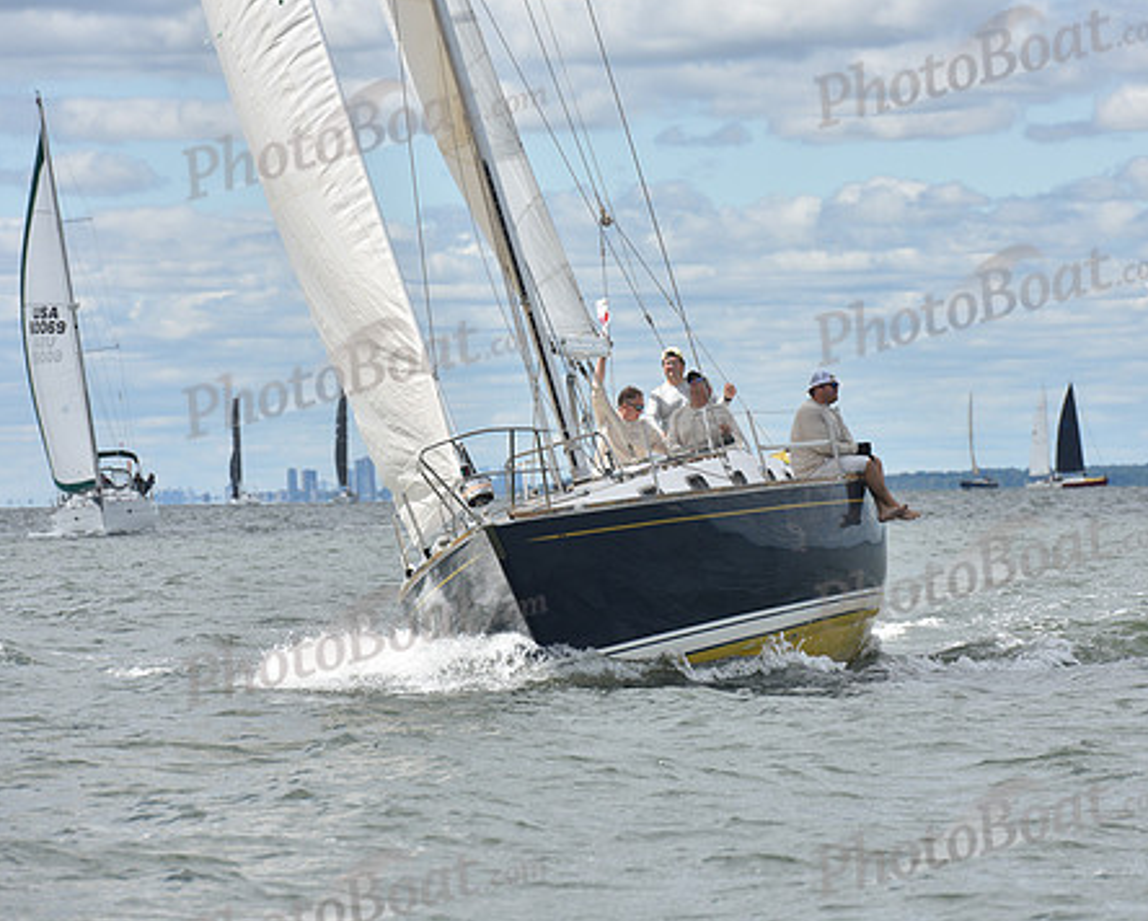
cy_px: 470
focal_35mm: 245
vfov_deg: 6.3
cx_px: 683
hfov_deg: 7.9
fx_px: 8332
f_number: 10
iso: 250
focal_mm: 200
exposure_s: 1/800
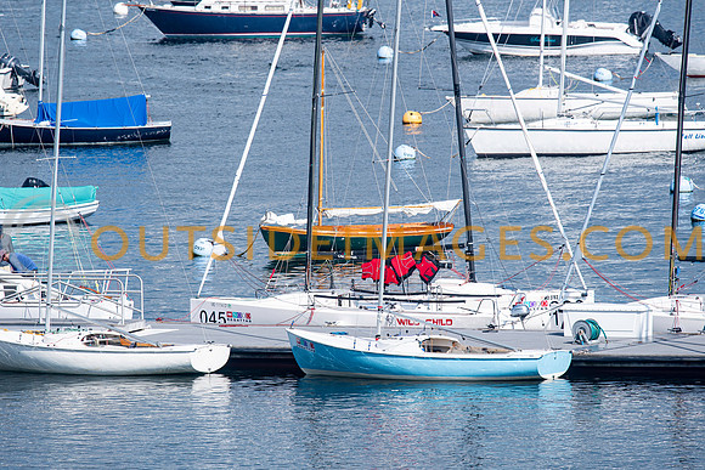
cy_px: 235
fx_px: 8814
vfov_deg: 3.1
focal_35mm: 450
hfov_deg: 4.6
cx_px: 352
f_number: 5.6
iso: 200
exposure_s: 1/1250
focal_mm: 300
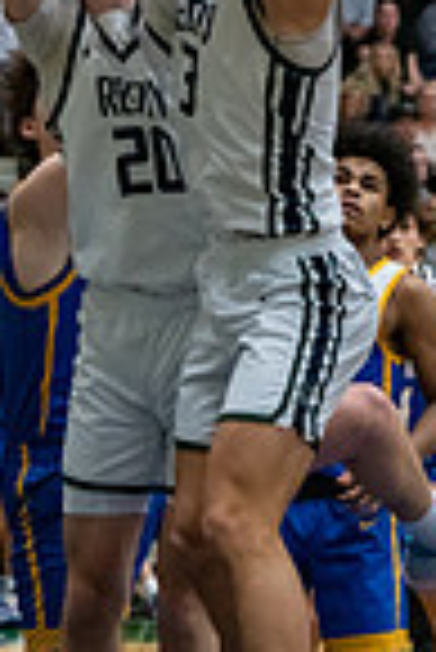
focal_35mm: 217
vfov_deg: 9.5
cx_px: 382
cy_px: 126
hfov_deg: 6.3
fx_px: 3932
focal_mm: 70
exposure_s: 1/1000
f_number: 2.8
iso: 4000
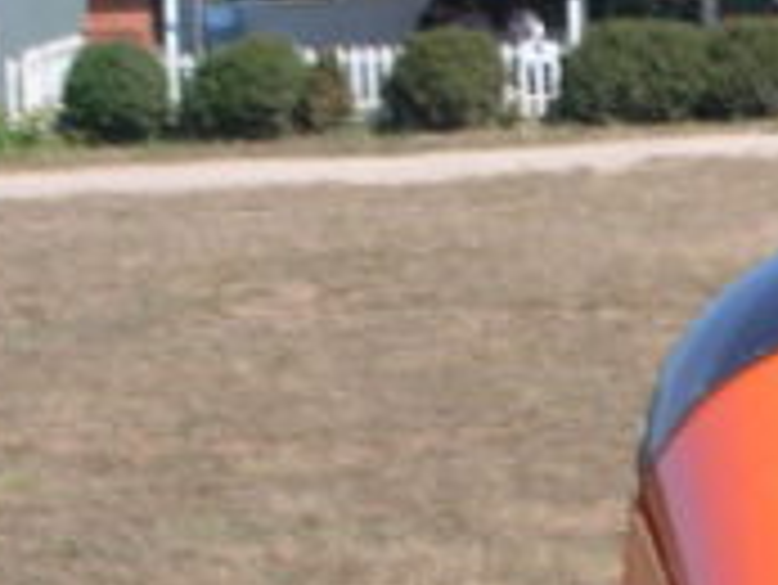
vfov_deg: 5.5
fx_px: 6095
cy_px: 428
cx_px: 652
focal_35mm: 271
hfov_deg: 7.3
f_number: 11.3
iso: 50
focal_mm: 10.1
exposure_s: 1/56.2
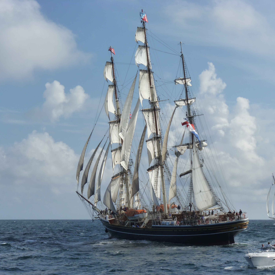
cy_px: 138
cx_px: 147
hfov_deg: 15.7
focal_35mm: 111
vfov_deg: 15.7
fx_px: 998
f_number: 6.3
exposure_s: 1/500
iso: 125
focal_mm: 16.7
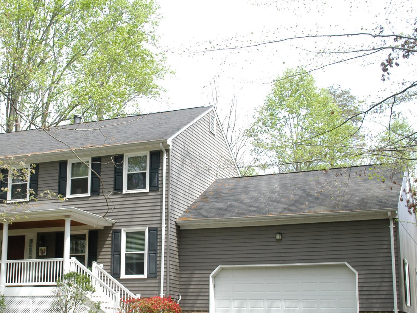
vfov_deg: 24.7
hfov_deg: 32.3
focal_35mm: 59
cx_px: 123
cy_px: 196
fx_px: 711
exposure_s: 1/125
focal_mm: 28
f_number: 11
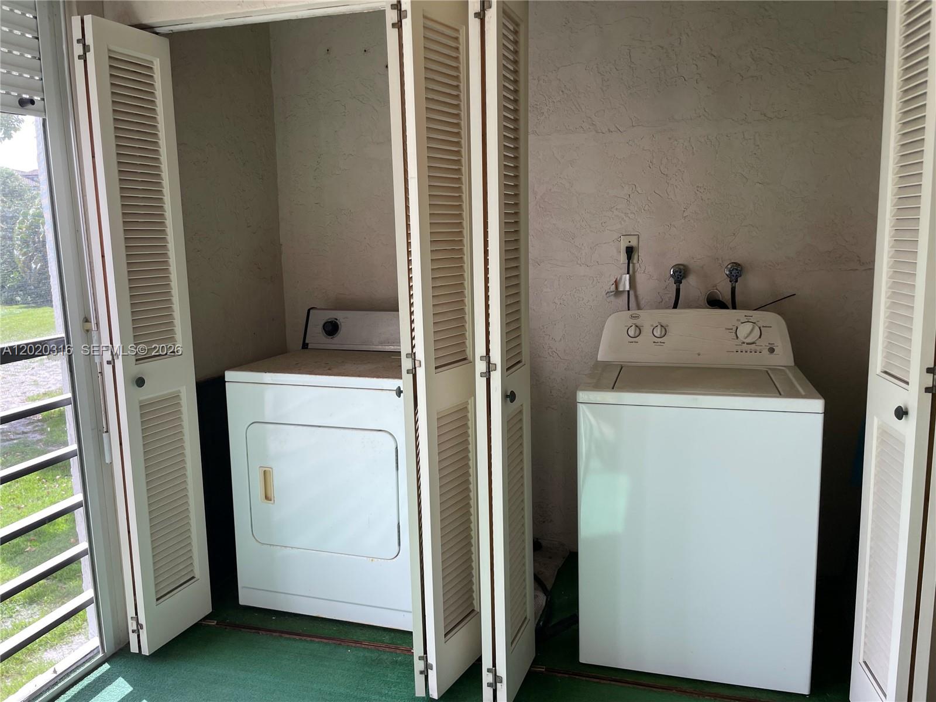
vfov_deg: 53.1
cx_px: 468
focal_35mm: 26
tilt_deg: -8.9
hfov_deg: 67.3
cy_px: 351
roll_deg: +1.2
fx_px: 703
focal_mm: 4.2
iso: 32
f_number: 1.6
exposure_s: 1/244
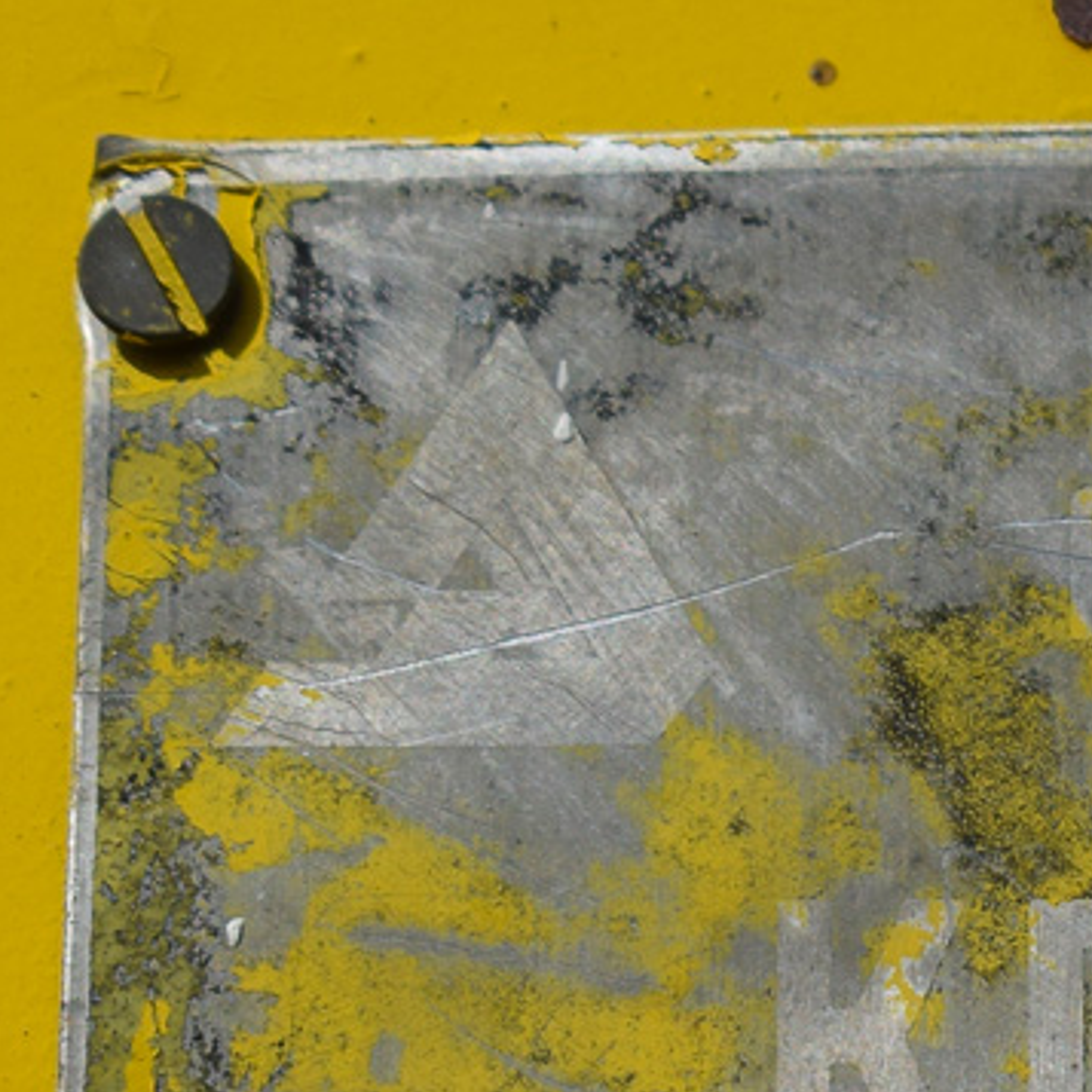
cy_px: 1196
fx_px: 8402
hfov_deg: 7.3
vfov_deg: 7.4
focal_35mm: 235
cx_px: 1796
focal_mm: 55
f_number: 6.3
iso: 200
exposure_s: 1/1250
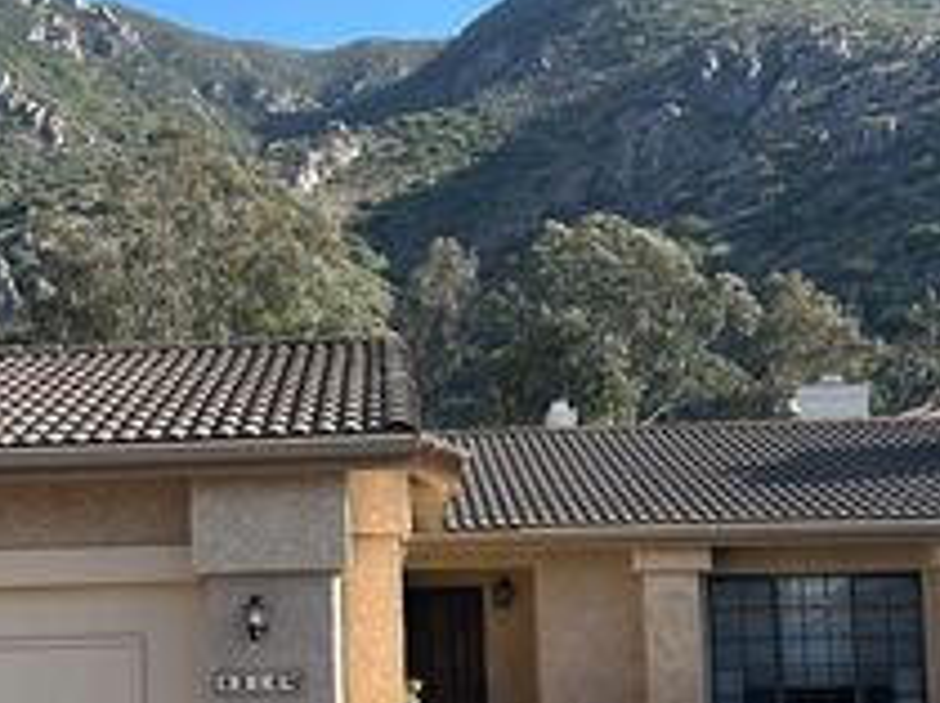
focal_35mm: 62
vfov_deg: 23.3
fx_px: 1682
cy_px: 540
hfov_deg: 30.5
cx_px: 201
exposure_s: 1/1901
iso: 50
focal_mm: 5.7
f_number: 1.5
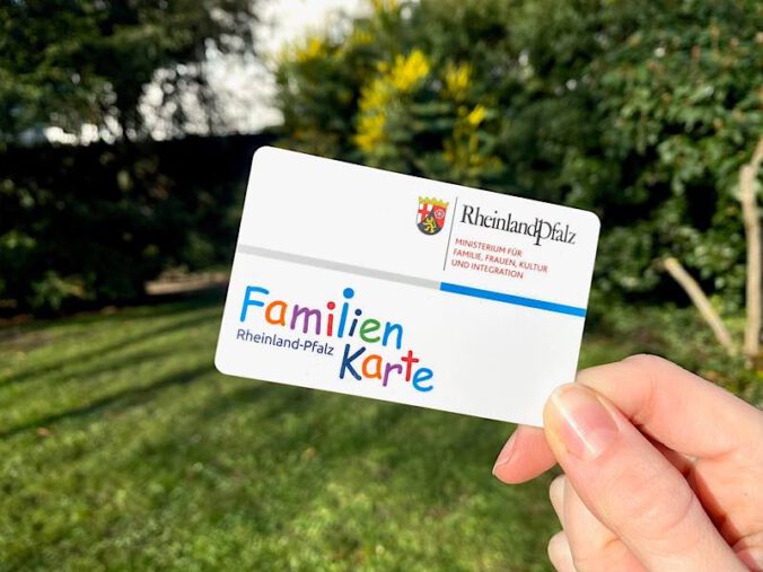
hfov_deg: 67.3
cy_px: 286
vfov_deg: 53.1
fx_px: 573
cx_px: 382
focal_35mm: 26
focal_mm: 4.25
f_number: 1.8
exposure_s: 1/3731
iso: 32
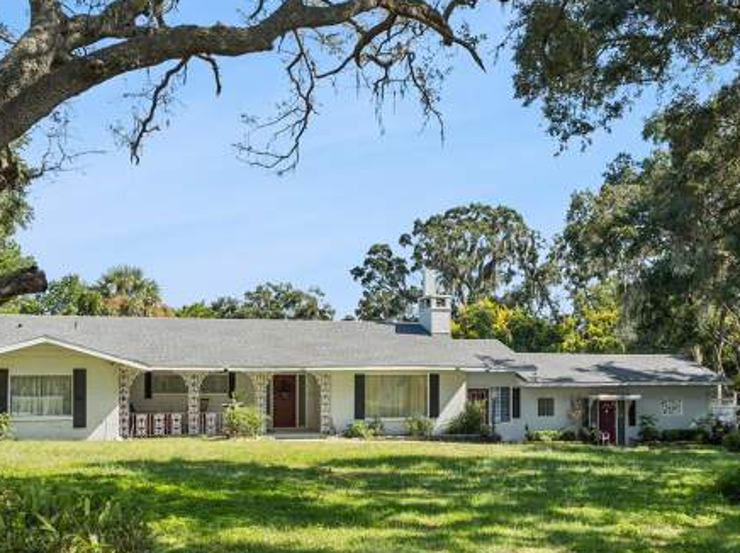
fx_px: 940
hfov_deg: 42.3
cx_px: 507
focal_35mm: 44
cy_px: 365
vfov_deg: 32.6
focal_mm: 12.3
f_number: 2.8
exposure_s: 1/1000
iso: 140
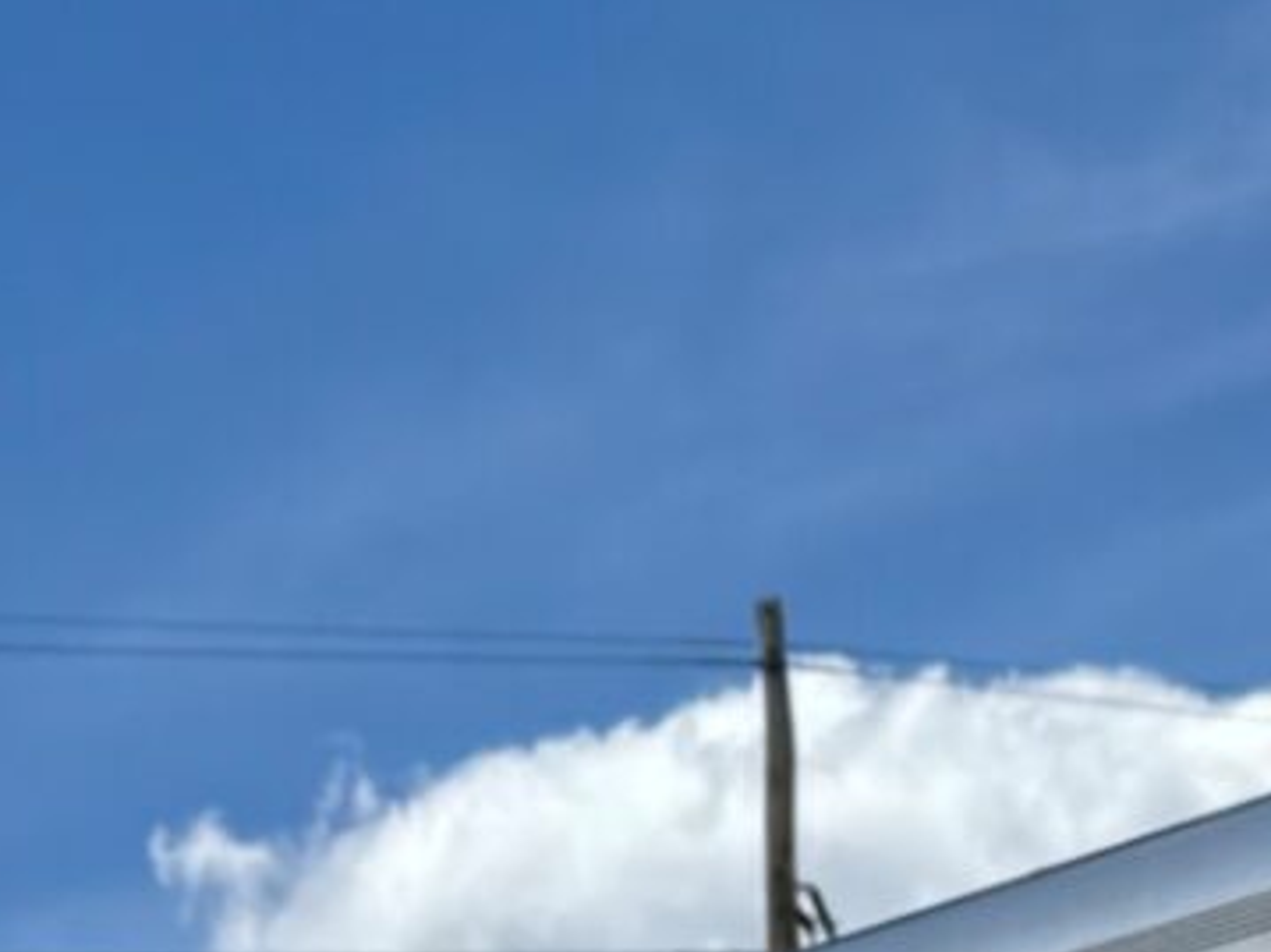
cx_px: 2464
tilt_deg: -0.9
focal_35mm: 171
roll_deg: +0.4
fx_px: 6277
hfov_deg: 10.7
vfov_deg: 7.5
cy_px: 3015
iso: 80
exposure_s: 1/5814
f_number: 1.78
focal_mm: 6.76
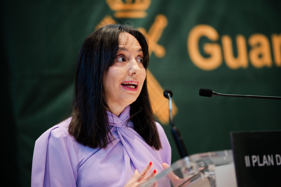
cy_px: 94
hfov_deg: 10.3
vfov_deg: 6.9
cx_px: 140
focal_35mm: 200
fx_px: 1561
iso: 2000
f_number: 2.8
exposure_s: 1/200
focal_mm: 200
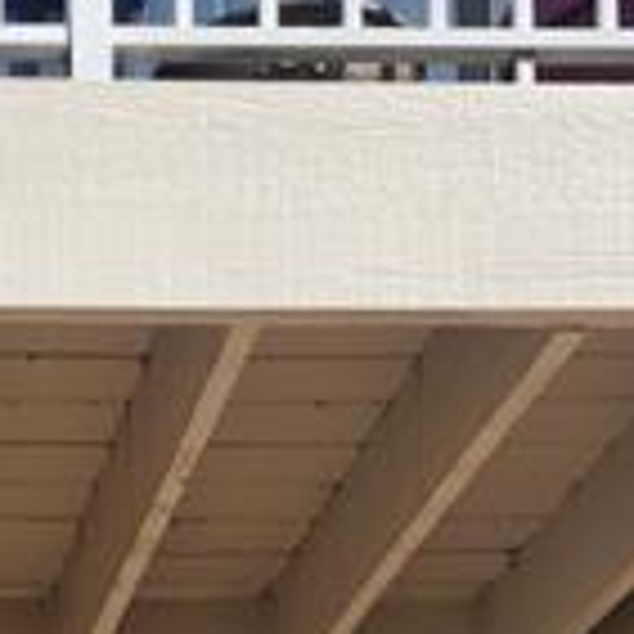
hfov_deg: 14.9
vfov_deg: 13.2
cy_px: 1335
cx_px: -225
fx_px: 2300
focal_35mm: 111
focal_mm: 6.4
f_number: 1.8
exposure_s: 1/989
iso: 12
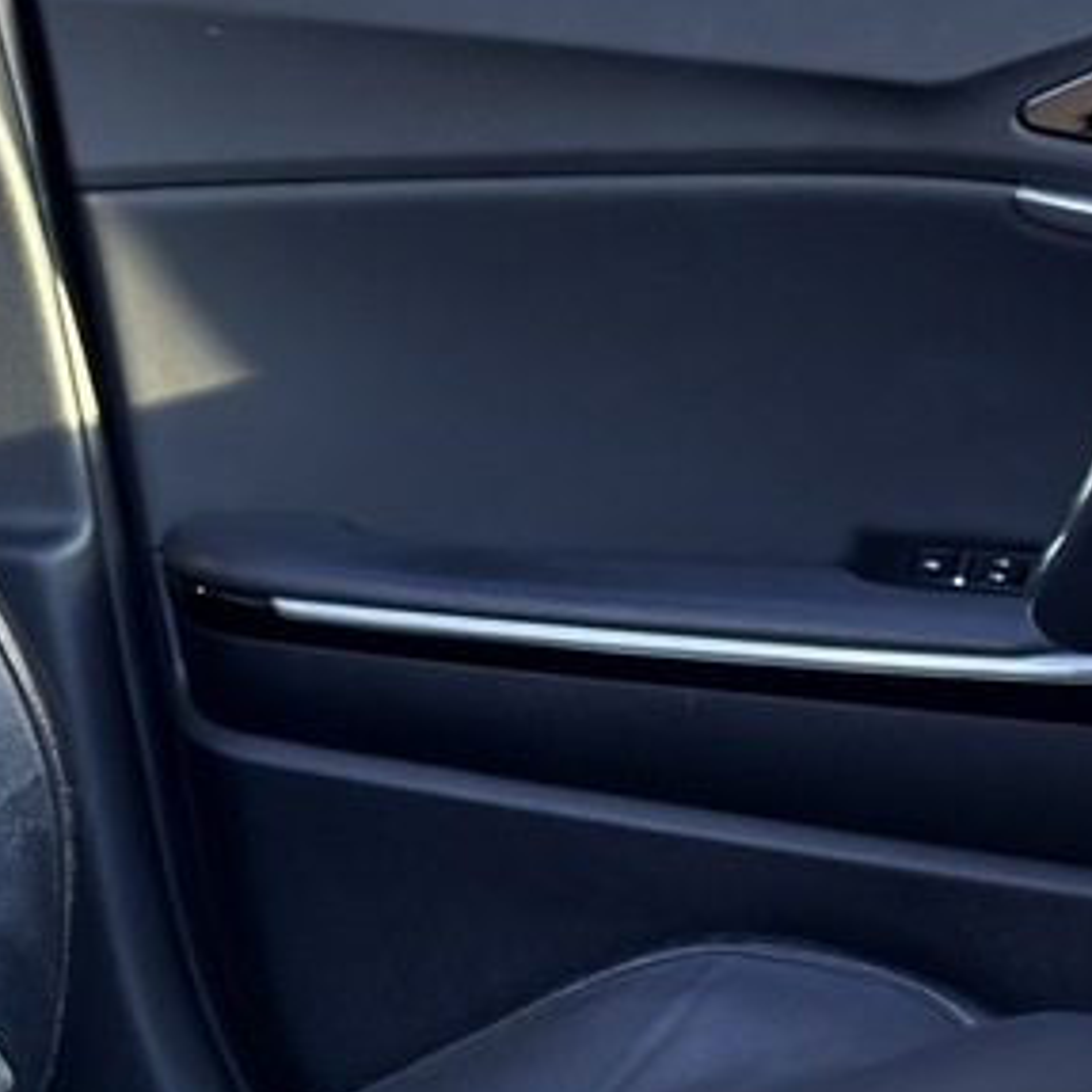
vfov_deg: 11.2
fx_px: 5532
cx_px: 103
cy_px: 978
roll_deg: +0.0
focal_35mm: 155
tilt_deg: -13.9
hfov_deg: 11.2
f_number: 1.78
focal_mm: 6.76
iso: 80
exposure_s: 1/172
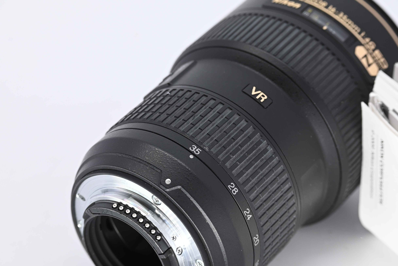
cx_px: 199
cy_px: 133
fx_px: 1260
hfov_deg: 17.9
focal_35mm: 114
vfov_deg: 12.0
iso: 500
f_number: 9
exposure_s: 1/125
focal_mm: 76
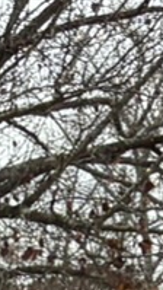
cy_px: 985
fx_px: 2243
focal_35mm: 292
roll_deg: +0.3
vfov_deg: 6.5
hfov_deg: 4.0
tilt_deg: -11.7
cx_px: -319
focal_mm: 5.96
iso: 80
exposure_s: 1/54
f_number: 1.6
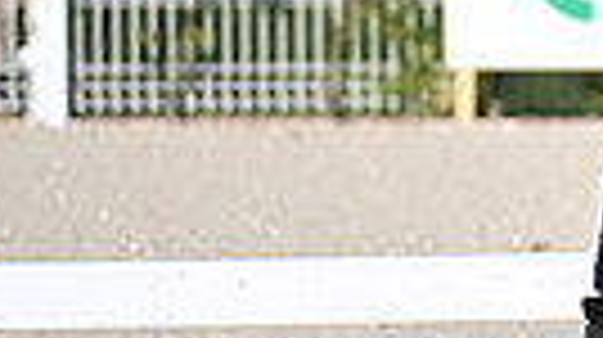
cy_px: -232
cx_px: 1094
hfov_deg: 1.5
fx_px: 22534
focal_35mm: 1411
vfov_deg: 0.9
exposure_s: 1/1600
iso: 360
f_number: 4.5
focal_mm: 310
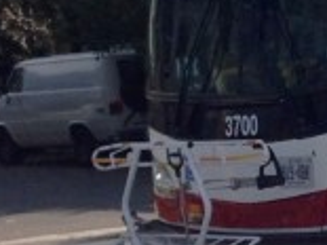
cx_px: 766
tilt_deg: -3.8
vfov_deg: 6.8
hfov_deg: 8.4
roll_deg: +0.8
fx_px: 2058
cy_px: 154
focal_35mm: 218
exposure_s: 1/1642
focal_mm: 4.12
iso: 50
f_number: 2.4
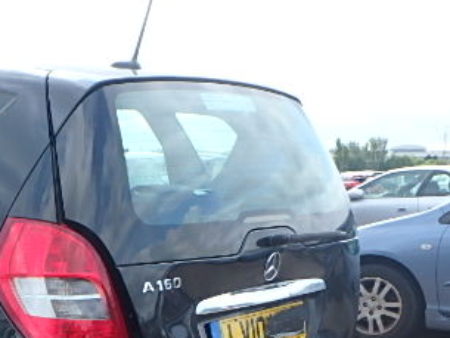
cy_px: 341
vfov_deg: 21.8
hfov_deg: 27.8
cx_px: -13
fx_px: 845
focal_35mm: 65
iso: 125
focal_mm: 5.6
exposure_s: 1/250
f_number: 4.7
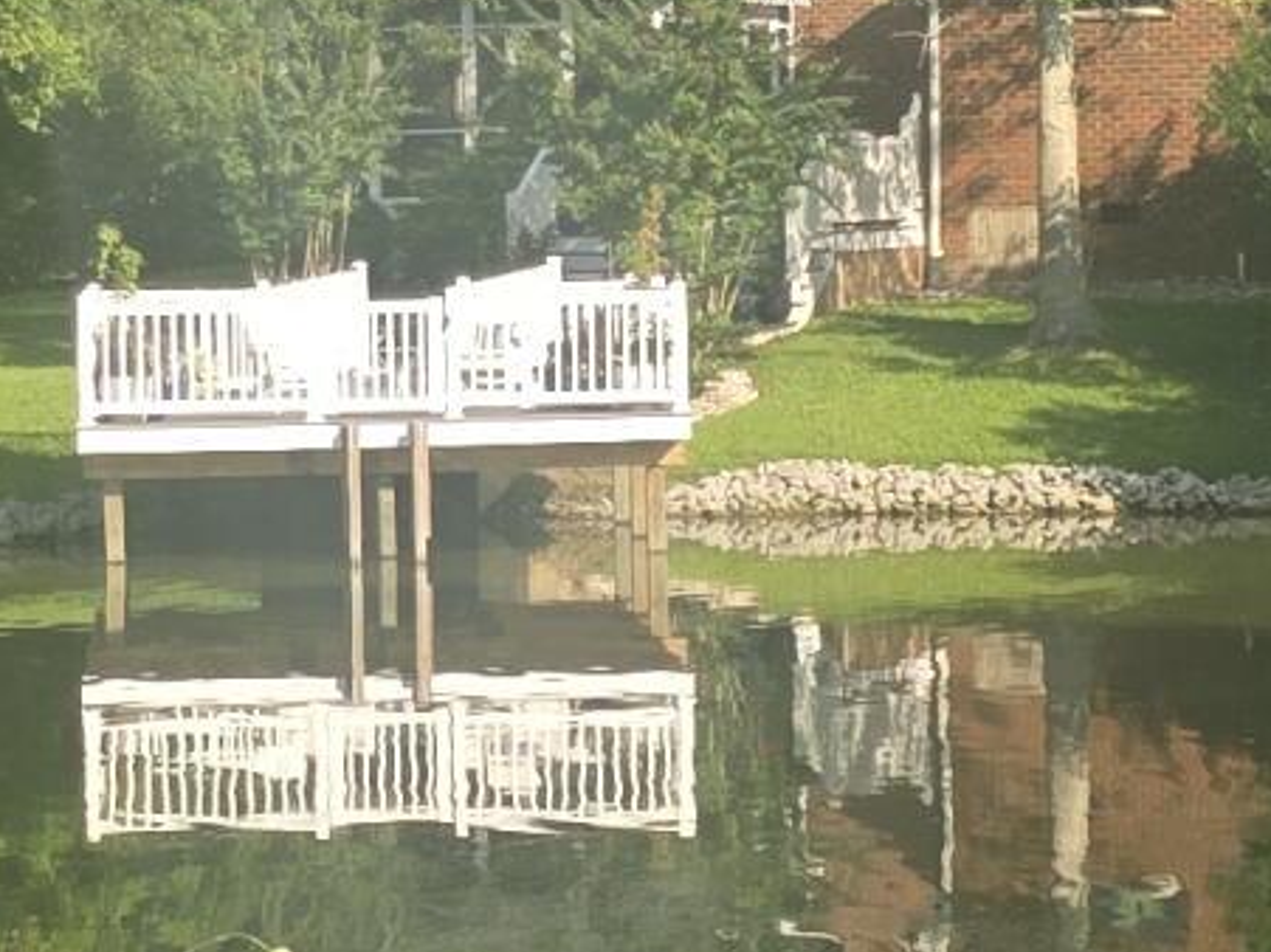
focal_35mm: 153
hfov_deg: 12.9
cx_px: 386
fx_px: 5616
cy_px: 290
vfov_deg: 9.7
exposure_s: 1/2365
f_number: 1.7
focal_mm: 6.3
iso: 80
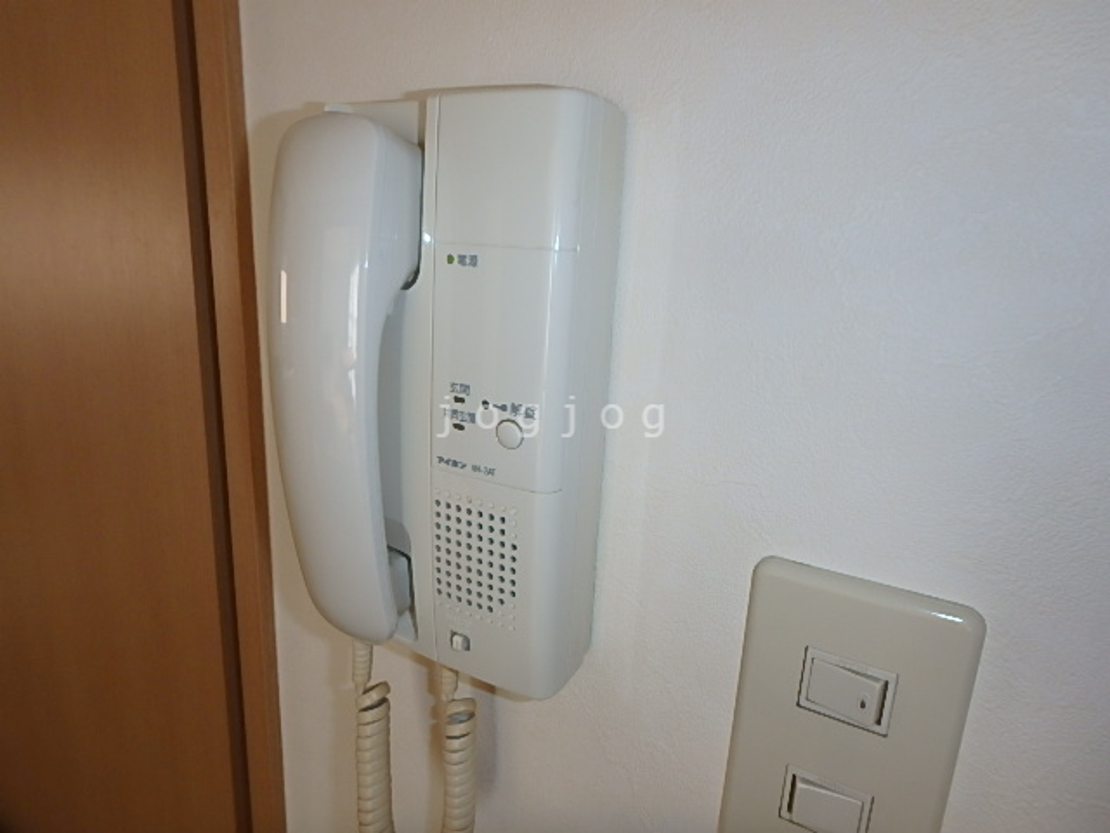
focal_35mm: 21
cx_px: 555
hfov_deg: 79.0
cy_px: 416
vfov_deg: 63.4
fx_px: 673
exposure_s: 1/50
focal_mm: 3.7
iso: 125
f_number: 3.5
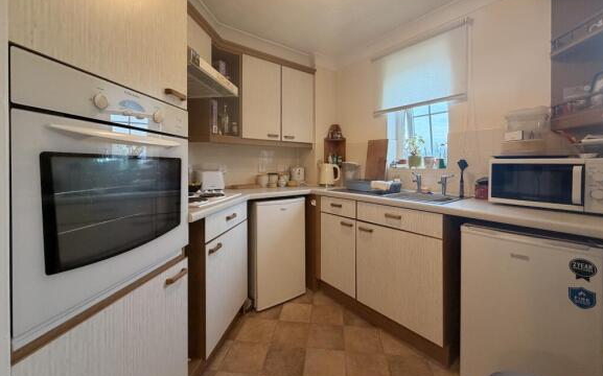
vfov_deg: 74.5
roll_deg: -0.3
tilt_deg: -0.4
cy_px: 167
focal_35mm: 15
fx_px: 246
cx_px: 304
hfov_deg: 101.5
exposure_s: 1/50
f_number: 2.2
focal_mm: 2.22
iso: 200
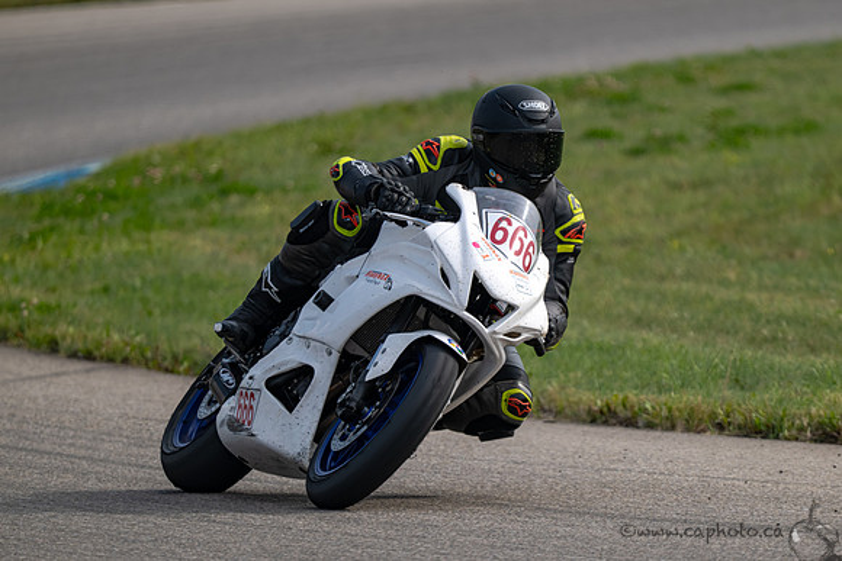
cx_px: 472
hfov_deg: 2.9
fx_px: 16716
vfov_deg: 1.9
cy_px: 317
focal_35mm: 715
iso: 250
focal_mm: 600
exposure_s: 1/1250
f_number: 6.3
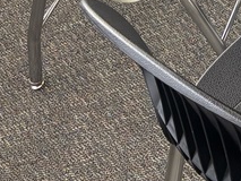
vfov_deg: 10.6
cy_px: -212
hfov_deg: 13.6
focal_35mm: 125
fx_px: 871
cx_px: 471
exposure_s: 1/60
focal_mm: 5.96
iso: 250
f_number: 1.6
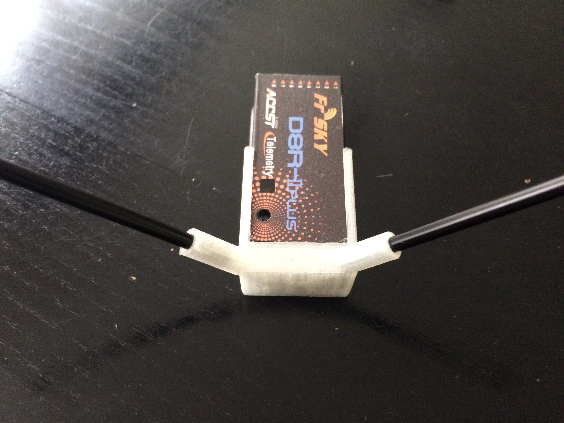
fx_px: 472
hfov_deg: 61.7
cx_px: 282
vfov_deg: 48.2
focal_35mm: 29
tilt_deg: -62.6
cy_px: 212
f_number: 2.2
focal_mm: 4.15
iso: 320
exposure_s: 1/17
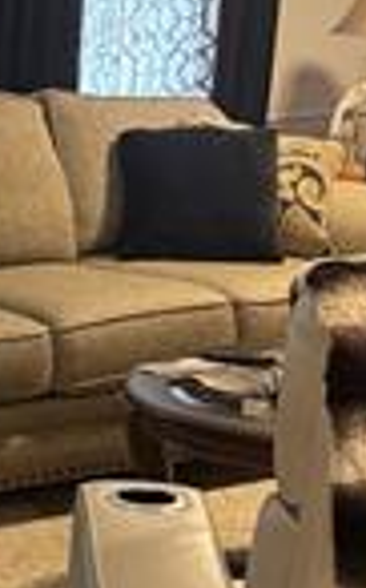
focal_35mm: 134
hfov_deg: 9.1
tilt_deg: -11.5
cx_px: -386
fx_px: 2143
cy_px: 274
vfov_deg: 15.6
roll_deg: -0.4
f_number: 1.78
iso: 320
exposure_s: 1/60
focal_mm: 6.76
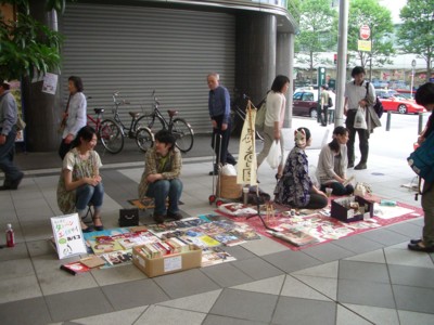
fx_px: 439
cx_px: 217
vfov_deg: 40.7
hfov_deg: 52.6
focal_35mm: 35
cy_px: 162
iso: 200
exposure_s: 1/100
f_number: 2.6
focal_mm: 5.8
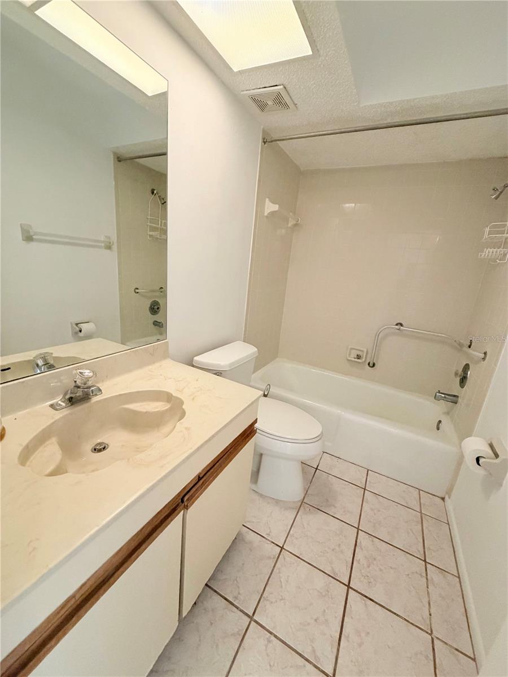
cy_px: 338
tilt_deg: -16.8
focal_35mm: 14
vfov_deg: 102.1
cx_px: 254
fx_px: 274
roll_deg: -7.1
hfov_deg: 85.7
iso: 400
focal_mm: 2.22
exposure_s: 1/60
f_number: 2.2
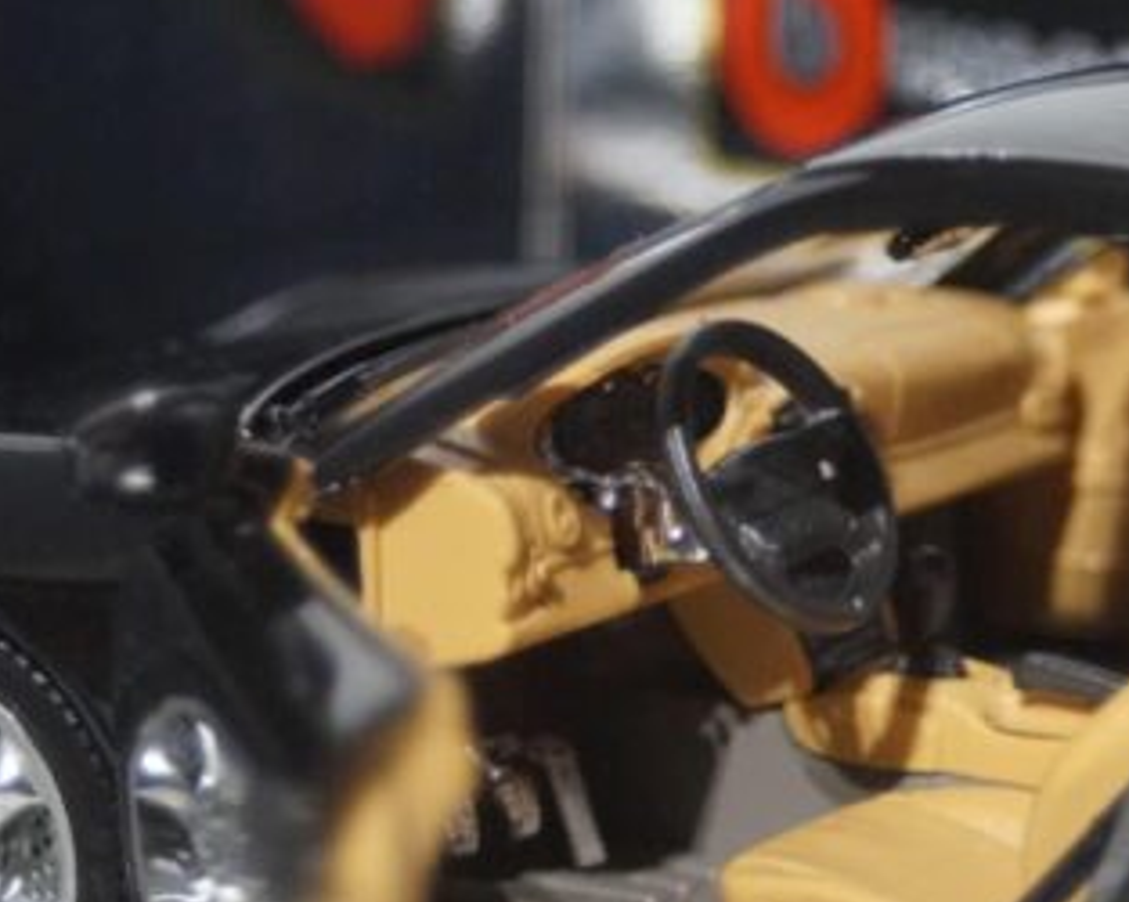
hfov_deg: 11.9
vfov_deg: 9.5
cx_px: 653
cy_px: 660
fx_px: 5410
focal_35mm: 162
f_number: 5.6
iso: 3200
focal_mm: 60
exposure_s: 1/160
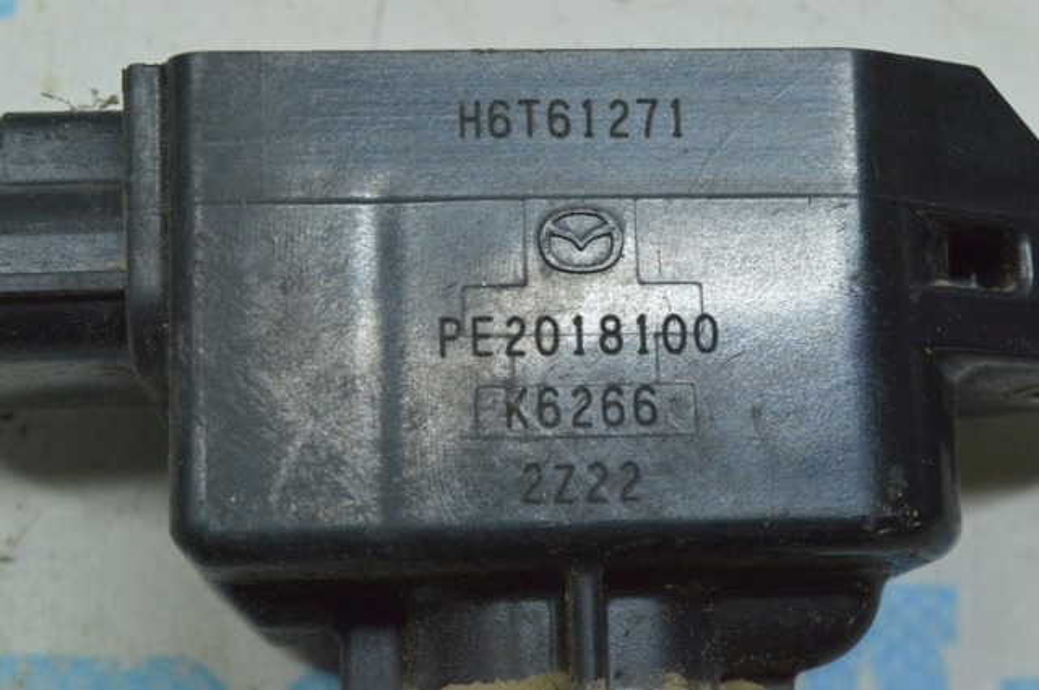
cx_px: 520
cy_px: 345
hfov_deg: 24.6
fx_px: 2378
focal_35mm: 82
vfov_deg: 16.5
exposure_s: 1/80
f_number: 16
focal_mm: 55
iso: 5000
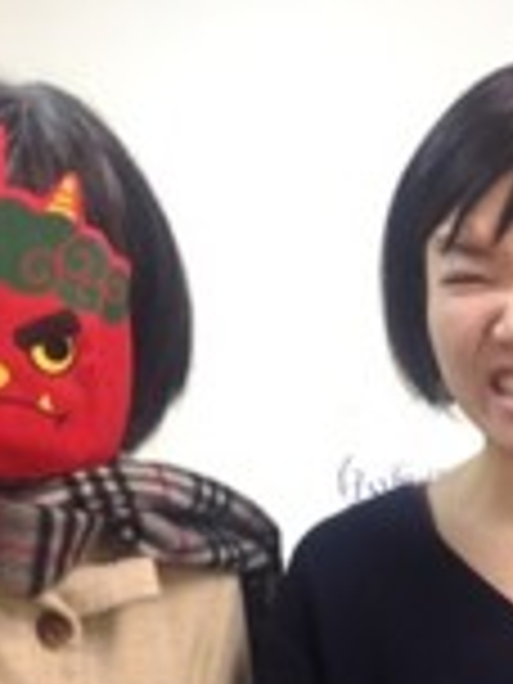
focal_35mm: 87
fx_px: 1719
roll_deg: -0.4
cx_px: 279
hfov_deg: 17.0
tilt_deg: -11.7
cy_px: 711
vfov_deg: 21.6
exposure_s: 1/20
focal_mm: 4.12
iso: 50
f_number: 2.4
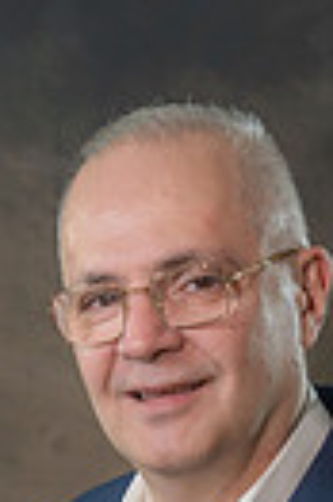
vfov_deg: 7.6
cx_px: 142
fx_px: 3686
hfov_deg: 5.2
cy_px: 770
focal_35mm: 265
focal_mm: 77
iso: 250
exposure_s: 1/100
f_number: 5
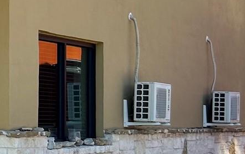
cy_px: 74
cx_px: -276
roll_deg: -0.4
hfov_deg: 13.5
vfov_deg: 10.2
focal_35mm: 128
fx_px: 855
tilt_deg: +1.8
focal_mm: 5.7
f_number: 1.5
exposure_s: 1/2353
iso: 50
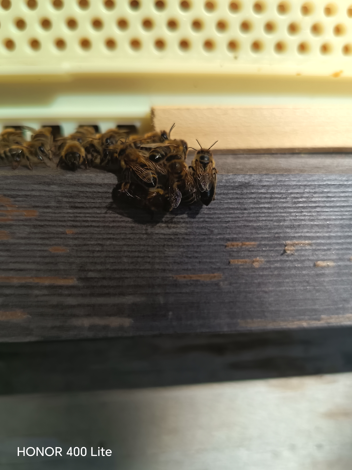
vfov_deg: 61.7
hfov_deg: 48.2
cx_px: 176
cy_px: 235
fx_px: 393
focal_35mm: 29
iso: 153
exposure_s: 1/600
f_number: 1.75
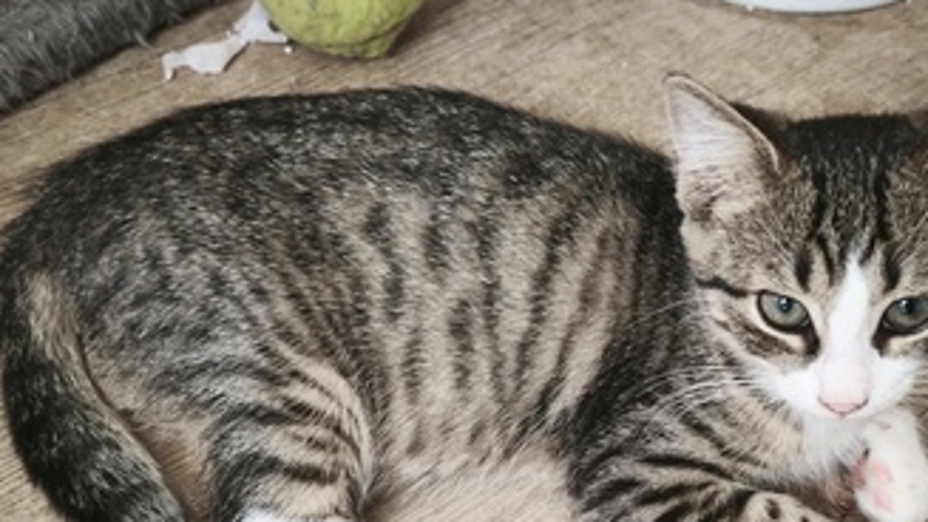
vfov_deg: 19.9
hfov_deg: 34.7
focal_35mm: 60
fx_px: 1477
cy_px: 409
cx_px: 582
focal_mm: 5.35
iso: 250
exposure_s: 1/50
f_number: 1.7
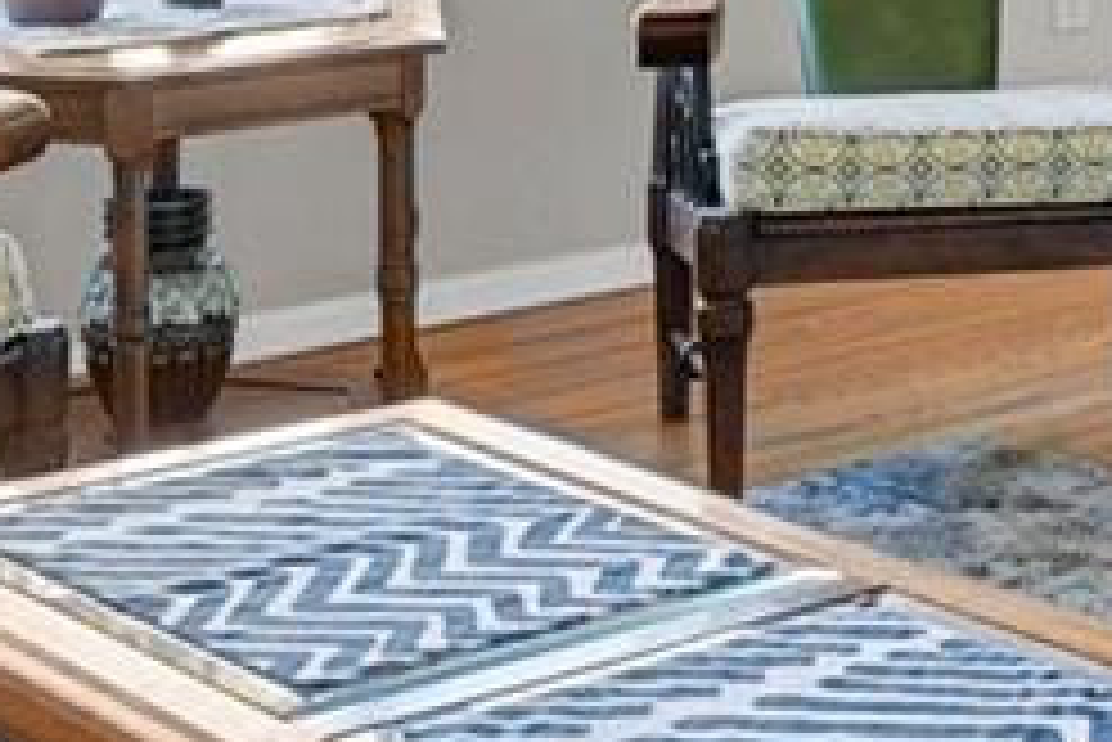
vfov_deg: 11.7
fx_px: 3400
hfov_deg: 17.6
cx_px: 1378
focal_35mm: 110
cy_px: -499
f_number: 8
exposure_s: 1.3
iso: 250
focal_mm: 17
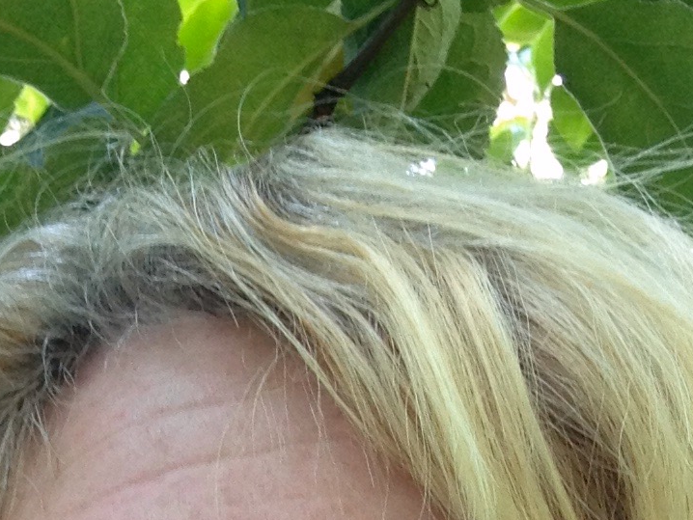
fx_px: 3184
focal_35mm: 159
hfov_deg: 12.4
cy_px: 1419
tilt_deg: -11.1
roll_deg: +0.9
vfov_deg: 8.3
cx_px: 173
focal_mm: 4.28
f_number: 2.4
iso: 50
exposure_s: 1/30
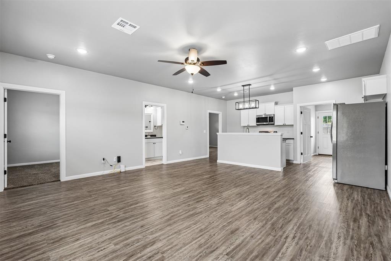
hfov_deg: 96.7
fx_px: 174
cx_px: 196
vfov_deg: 73.7
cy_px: 130
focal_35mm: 16
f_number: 8
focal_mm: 16
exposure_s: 1/50
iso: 200
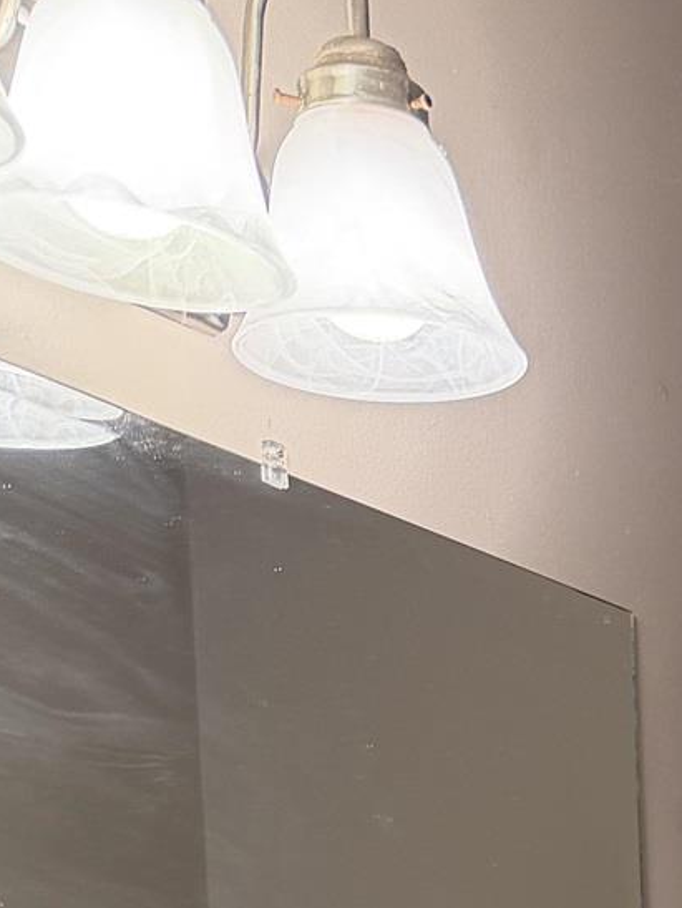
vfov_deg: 16.3
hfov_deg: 12.9
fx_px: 2650
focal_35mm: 101
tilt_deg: -8.2
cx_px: 1336
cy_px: 1637
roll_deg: +0.6
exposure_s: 1/60
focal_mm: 6.76
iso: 160
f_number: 1.78
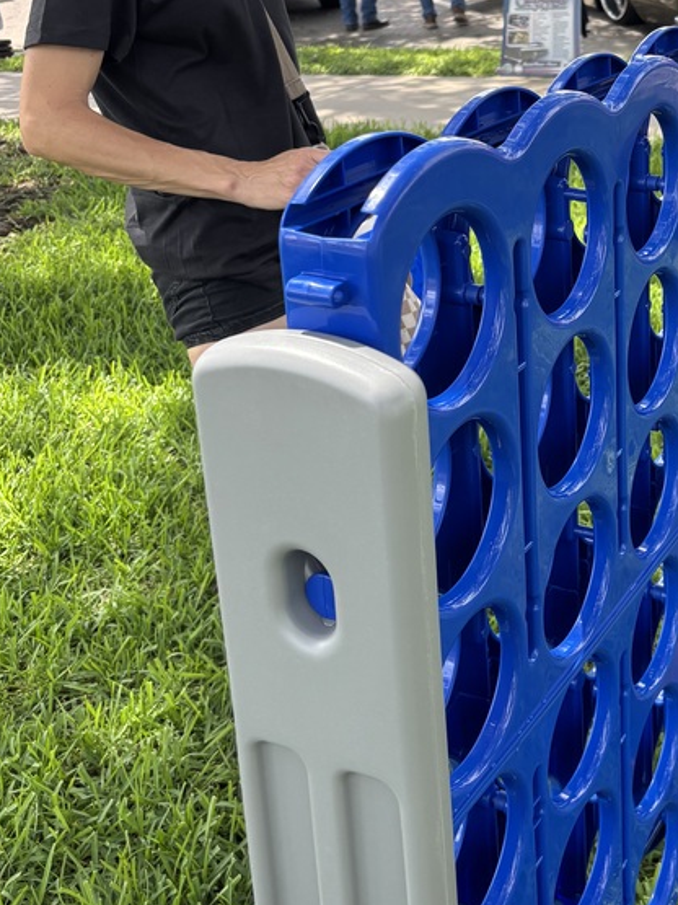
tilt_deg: -20.0
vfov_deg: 39.0
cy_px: 272
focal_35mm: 48
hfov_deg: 29.3
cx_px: 583
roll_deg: +2.7
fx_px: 1254
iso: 50
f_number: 1.6
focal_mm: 5.96
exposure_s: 1/477
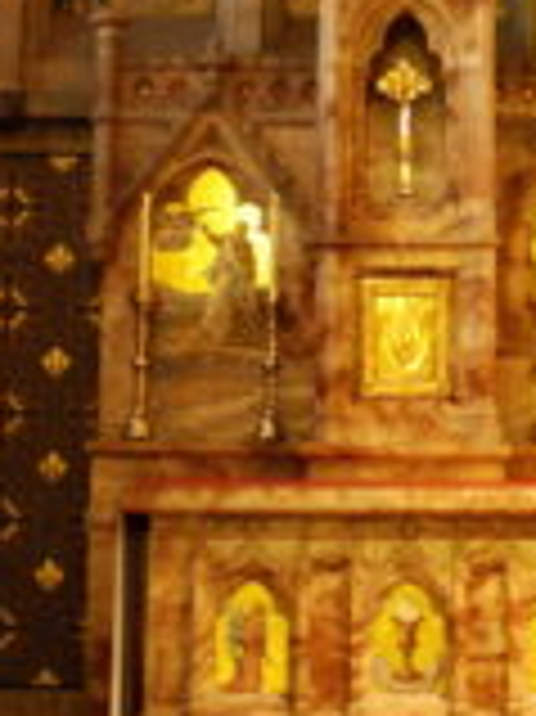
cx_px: 385
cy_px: -162
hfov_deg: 14.7
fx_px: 2067
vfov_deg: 18.5
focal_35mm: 100
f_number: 3.8
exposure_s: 1/8
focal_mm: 22
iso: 1600
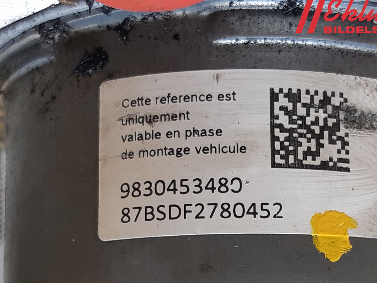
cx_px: 208
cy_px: 161
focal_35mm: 30
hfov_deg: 59.8
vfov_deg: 46.7
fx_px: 327
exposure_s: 1/50
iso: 64
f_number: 1.7
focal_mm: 3.93
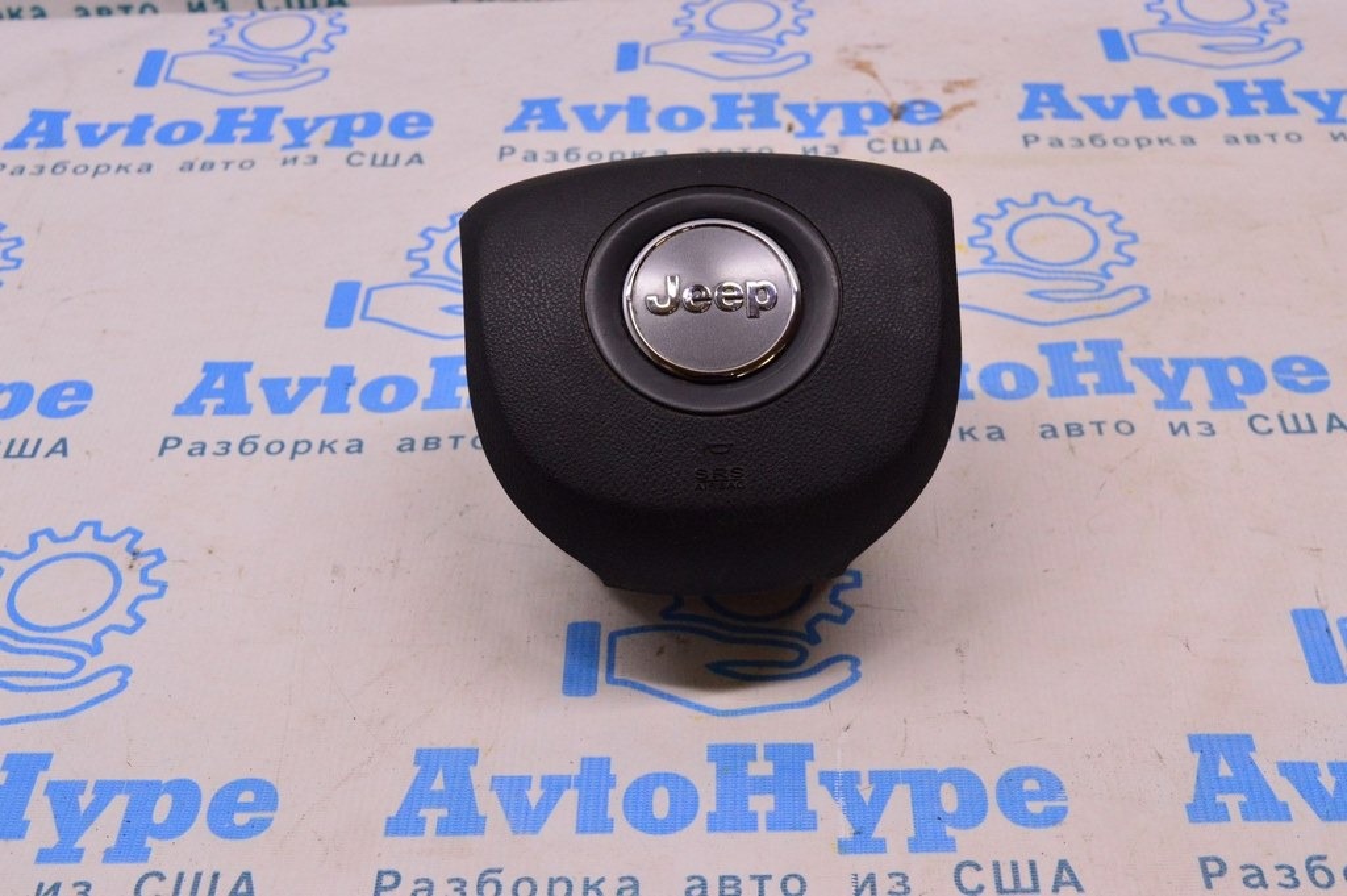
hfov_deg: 41.1
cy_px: 448
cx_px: 674
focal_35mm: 48
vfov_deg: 28.0
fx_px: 1795
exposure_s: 1/125
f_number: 8
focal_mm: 32
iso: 1600
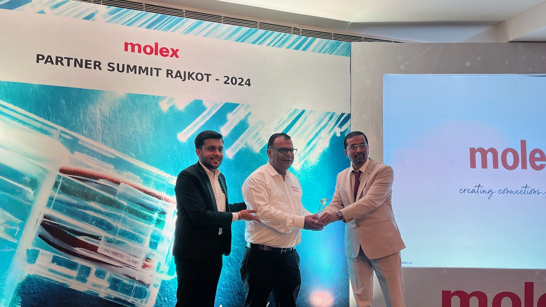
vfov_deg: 40.0
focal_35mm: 29
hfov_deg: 66.1
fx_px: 420
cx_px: 269
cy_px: 188
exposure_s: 1/50
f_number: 1.6
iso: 100
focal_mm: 5.1
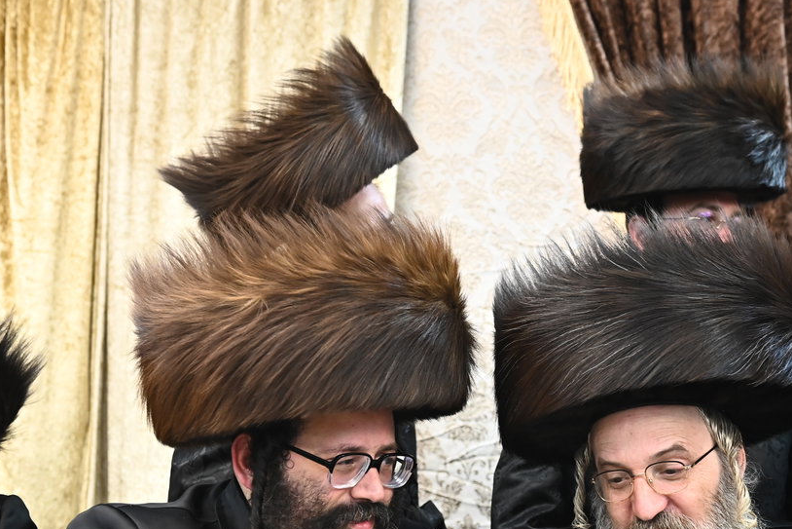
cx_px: 442
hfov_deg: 36.2
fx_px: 1210
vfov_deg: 24.2
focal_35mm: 55
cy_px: 436
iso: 2000
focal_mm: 32
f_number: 3.5
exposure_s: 1/200
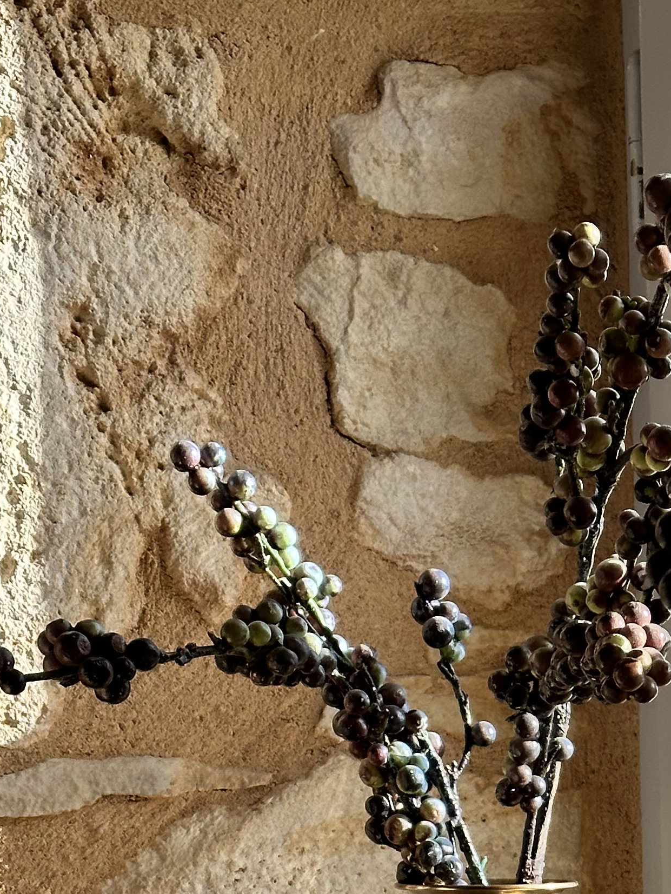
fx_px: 3023
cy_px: 949
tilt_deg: -3.7
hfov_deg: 12.4
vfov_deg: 16.4
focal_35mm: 117
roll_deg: +1.5
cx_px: 759
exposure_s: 1/1171
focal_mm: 6.86
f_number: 1.78
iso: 64
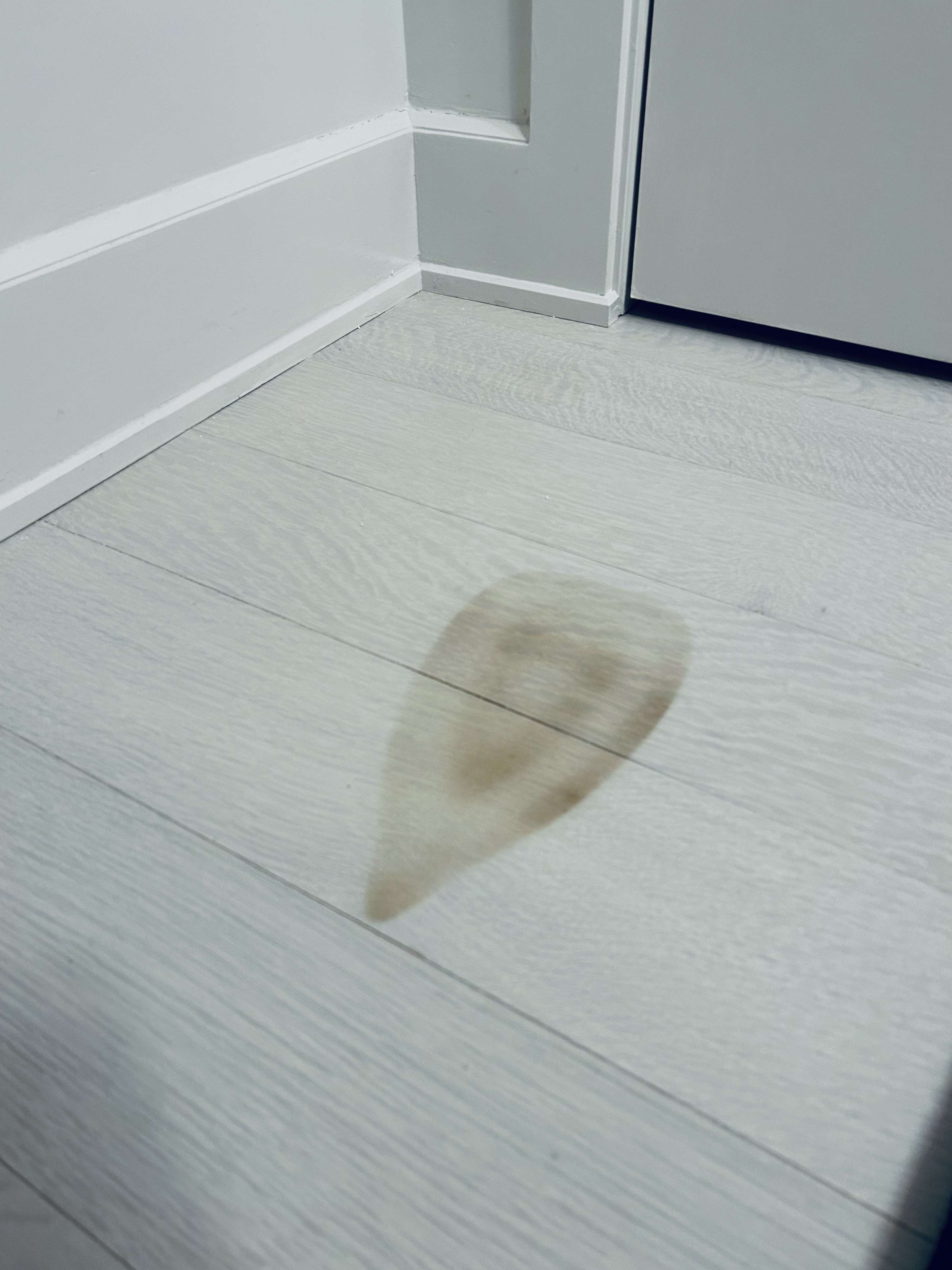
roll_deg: +2.2
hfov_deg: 51.4
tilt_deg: -38.6
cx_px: 472
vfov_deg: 65.3
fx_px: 990
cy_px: 613
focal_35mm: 27
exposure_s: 1/60
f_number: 1.5
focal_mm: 5.7
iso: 125
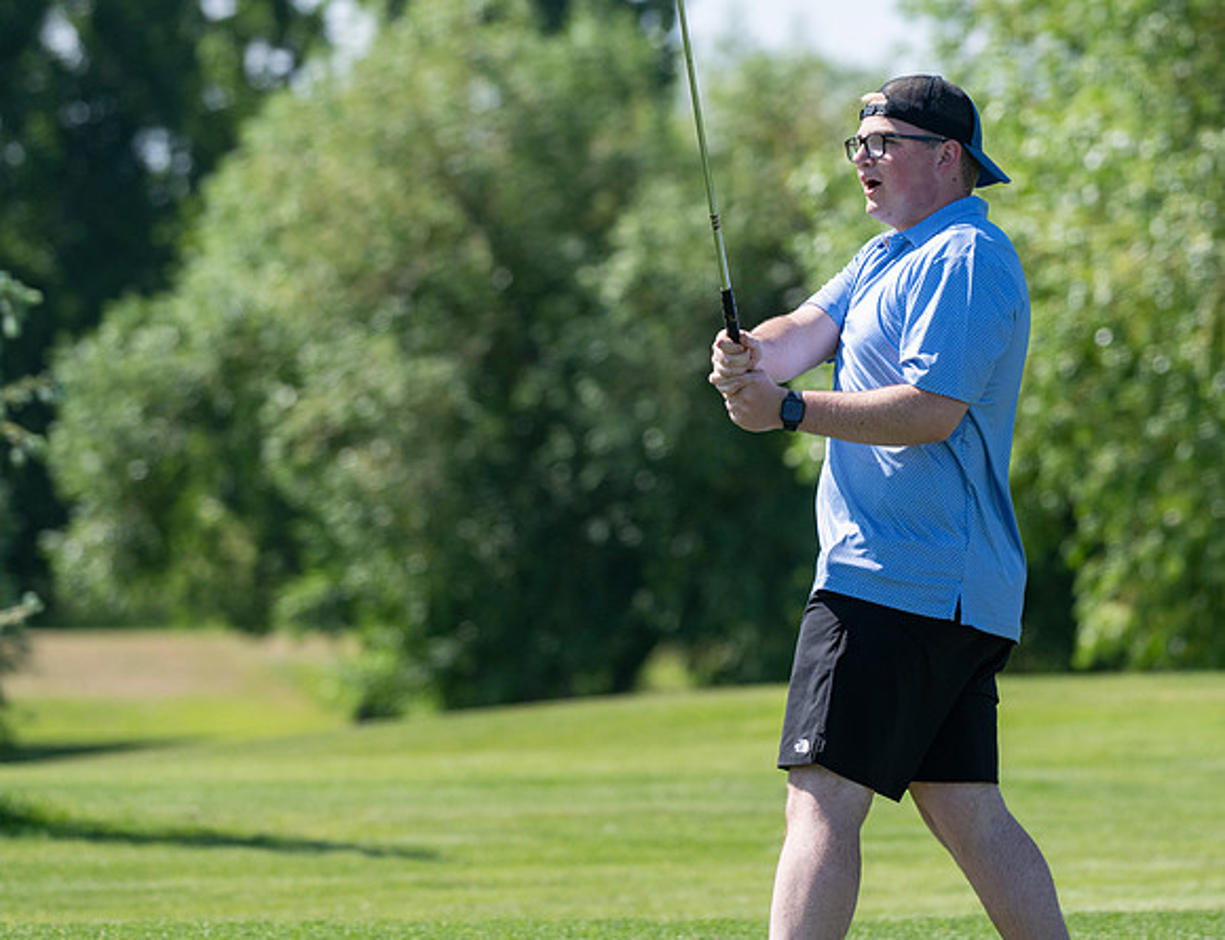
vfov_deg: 5.3
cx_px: 705
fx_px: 10183
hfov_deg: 6.9
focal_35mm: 285
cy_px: 470
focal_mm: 260
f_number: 5.6
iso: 640
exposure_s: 1/2500
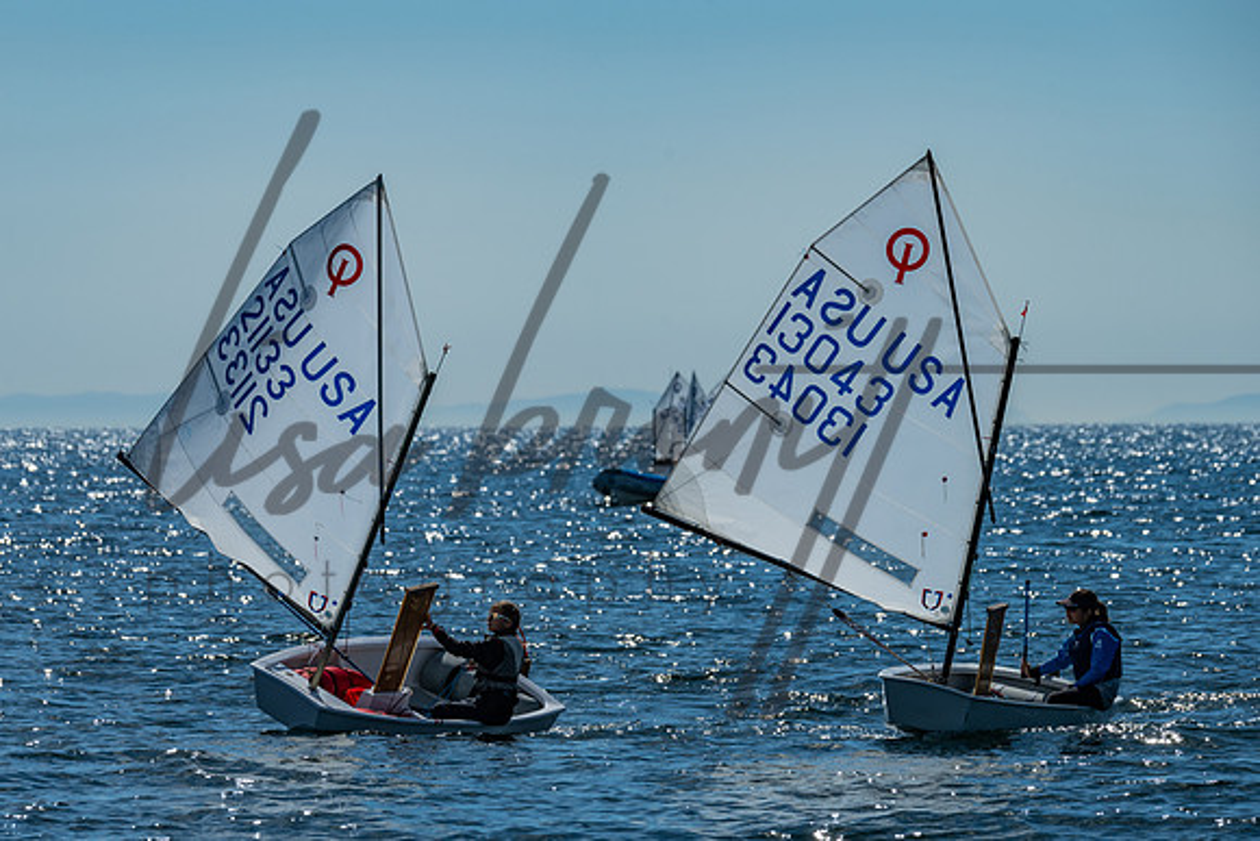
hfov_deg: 6.2
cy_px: 429
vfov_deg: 4.1
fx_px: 11608
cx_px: 565
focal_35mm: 332
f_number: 8
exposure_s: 1/800
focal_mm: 280
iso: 100
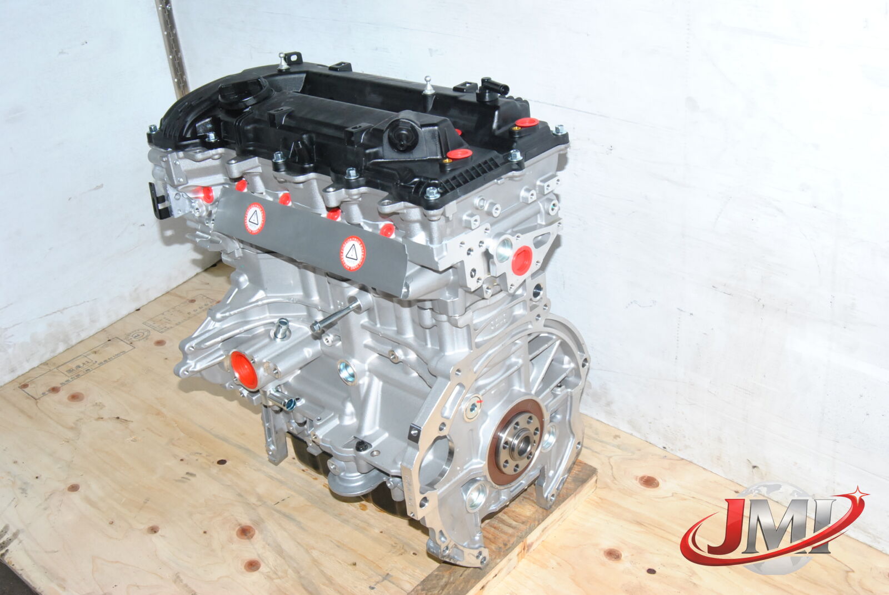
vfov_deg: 34.3
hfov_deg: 49.5
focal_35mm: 39
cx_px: 444
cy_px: 298
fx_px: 964
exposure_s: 1/200
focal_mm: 26
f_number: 13
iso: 800
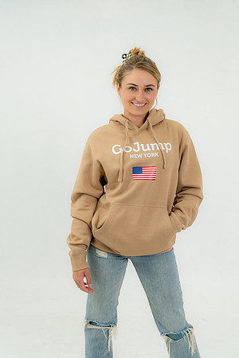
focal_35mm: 51
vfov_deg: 38.9
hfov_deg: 26.5
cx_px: 120
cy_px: 179
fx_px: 508
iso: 800
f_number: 8
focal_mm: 51
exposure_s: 1/160
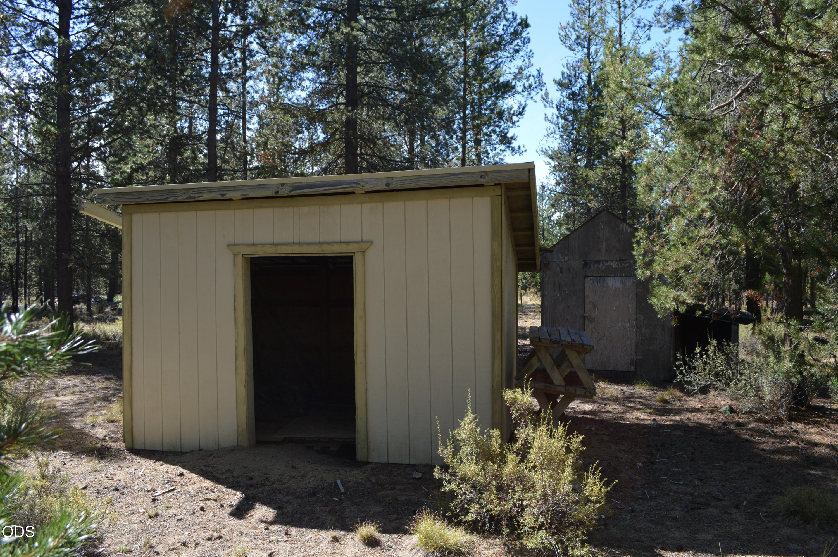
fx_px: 628
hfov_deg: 67.4
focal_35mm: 27
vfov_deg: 47.8
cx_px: 419
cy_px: 278
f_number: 5.6
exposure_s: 1/125
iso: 110
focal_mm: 18
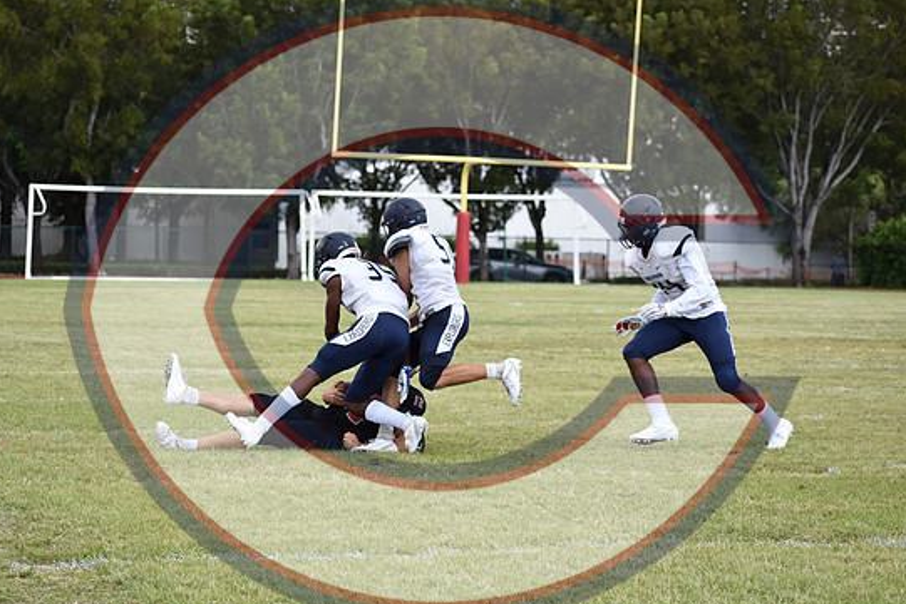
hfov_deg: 13.9
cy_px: 309
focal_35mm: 148
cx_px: 432
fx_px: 3725
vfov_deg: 9.3
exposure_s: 1/1250
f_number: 5
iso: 400
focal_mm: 92
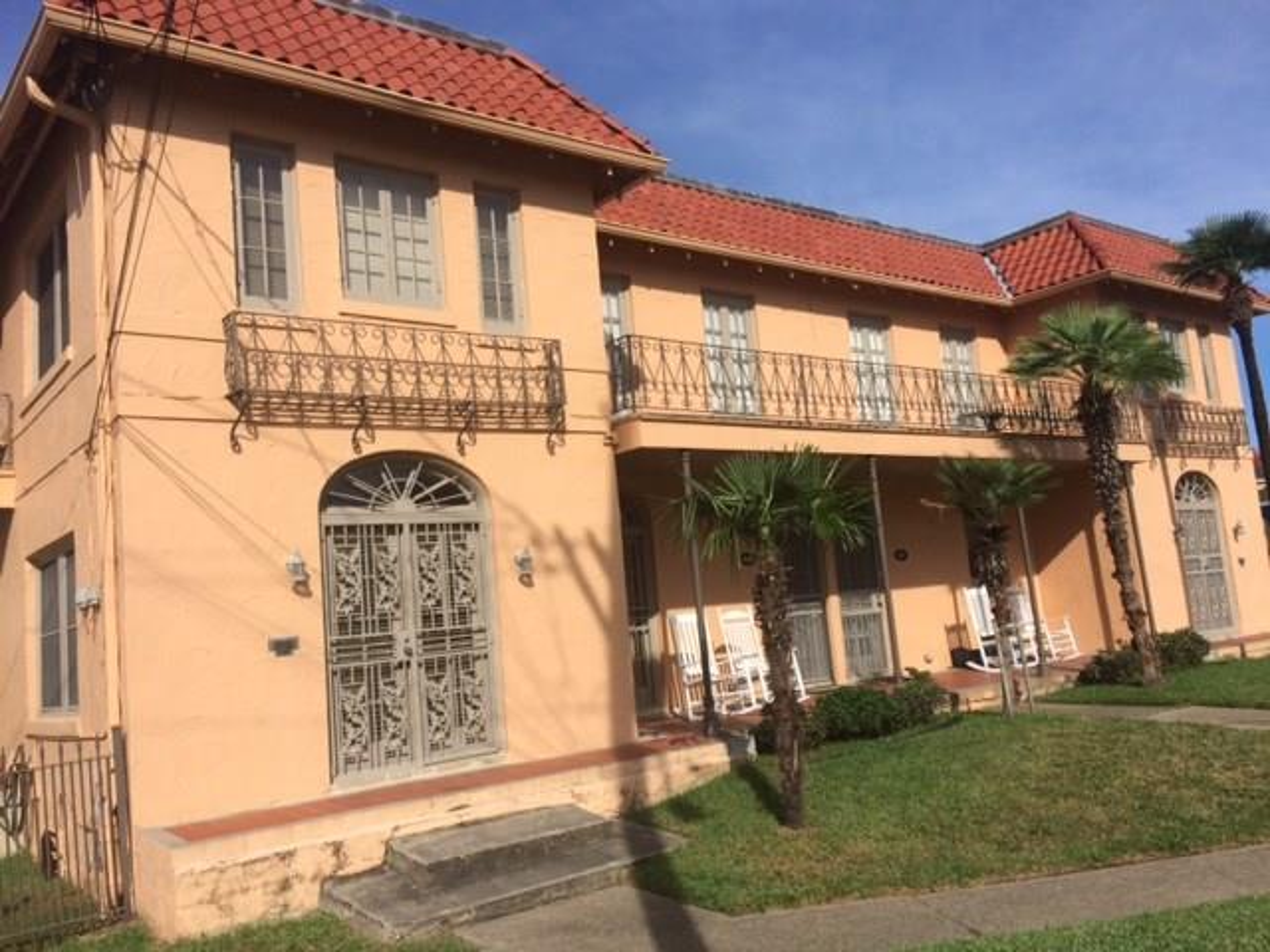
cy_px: 476
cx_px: 635
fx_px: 1064
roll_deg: +5.4
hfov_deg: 61.7
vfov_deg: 48.2
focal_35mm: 29
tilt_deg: +6.6
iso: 32
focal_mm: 4.15
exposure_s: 1/2933
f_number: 2.2
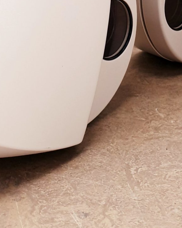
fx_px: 599
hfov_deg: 17.3
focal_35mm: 89
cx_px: 81
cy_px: -124
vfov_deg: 18.7
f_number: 2.4
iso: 80
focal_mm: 4.3
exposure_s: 1/50
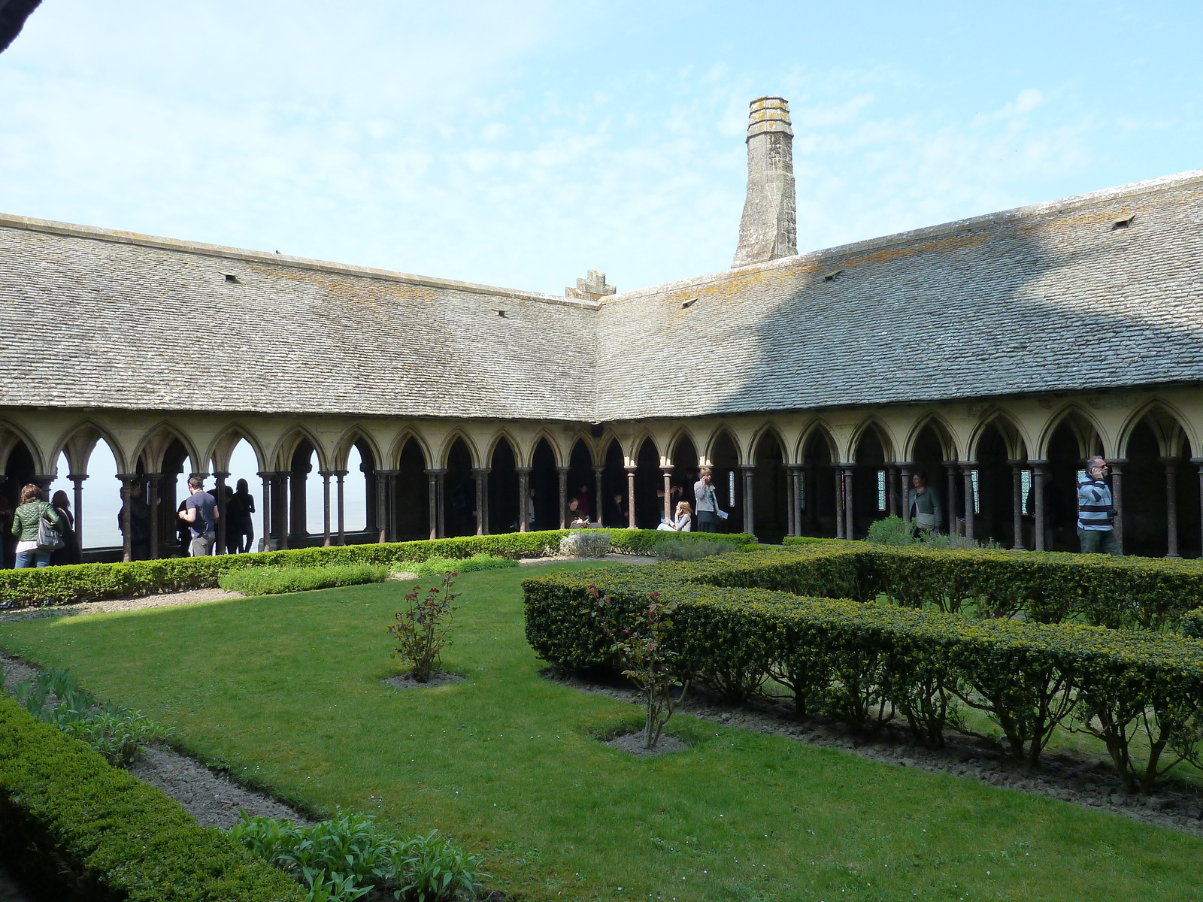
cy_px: 451
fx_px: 869
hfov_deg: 69.4
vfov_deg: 54.9
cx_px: 602
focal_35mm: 25
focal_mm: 4.1
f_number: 4
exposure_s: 1/250
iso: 125
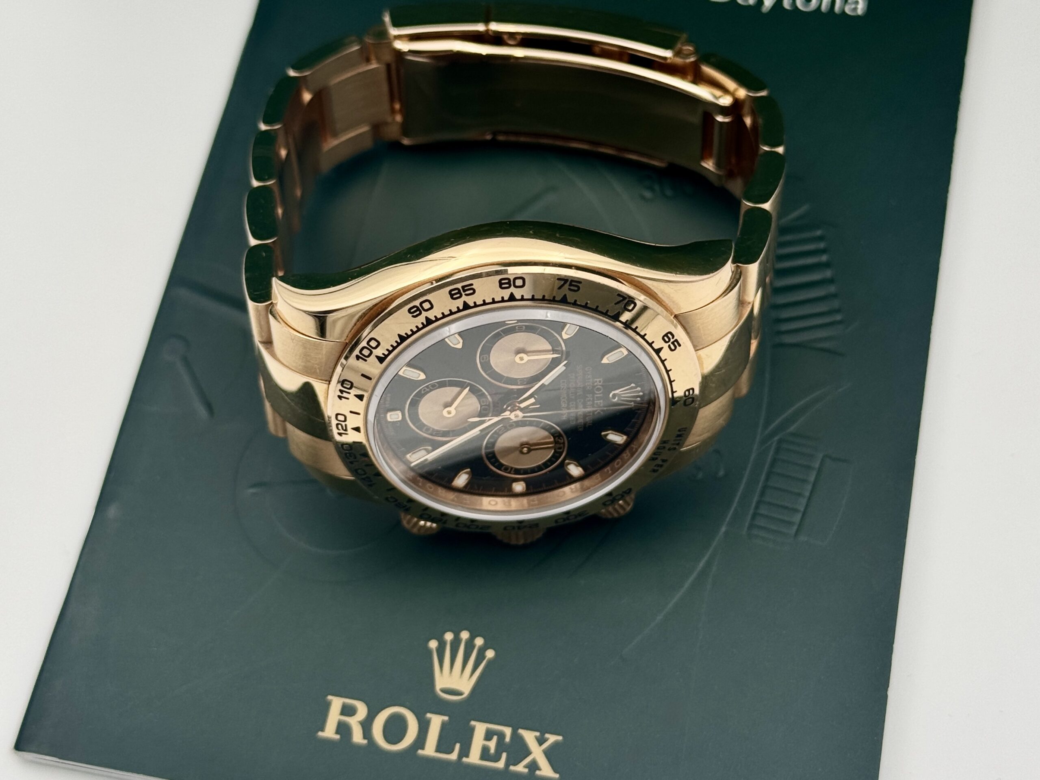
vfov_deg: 30.3
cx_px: 520
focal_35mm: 48
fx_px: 1442
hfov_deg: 39.7
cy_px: 390
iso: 64
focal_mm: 6.76
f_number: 1.78
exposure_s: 1/173
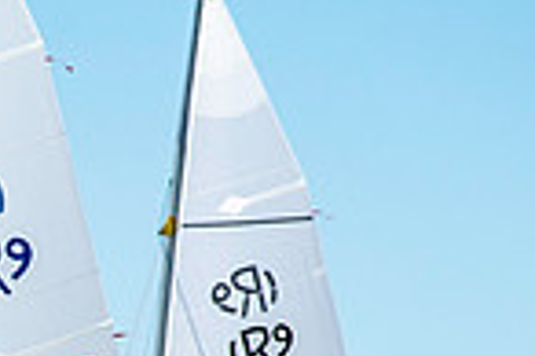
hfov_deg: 2.1
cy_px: 804
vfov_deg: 1.4
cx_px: -321
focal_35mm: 969
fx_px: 14384
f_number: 5.6
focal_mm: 200
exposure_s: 1/2500
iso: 500
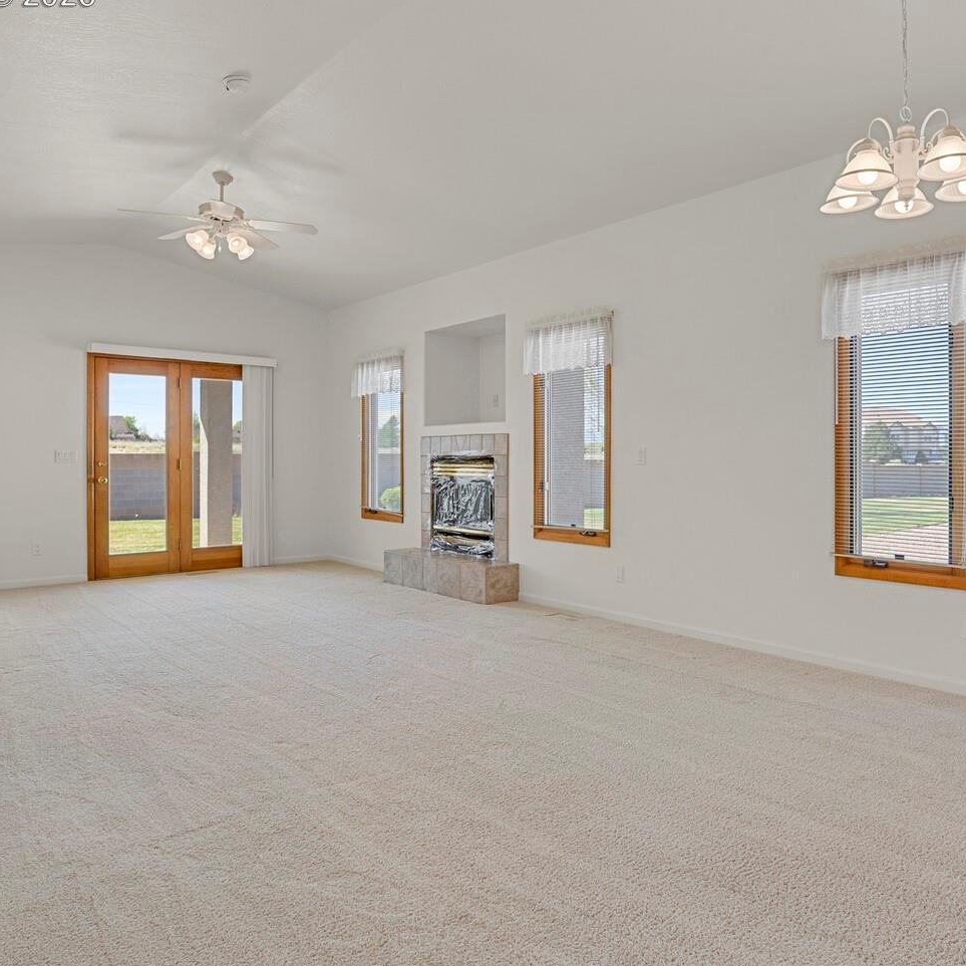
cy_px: 455
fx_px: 758
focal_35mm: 24
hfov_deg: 64.3
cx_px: 590
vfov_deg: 65.0
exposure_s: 1/2
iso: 250
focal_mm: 17
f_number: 8
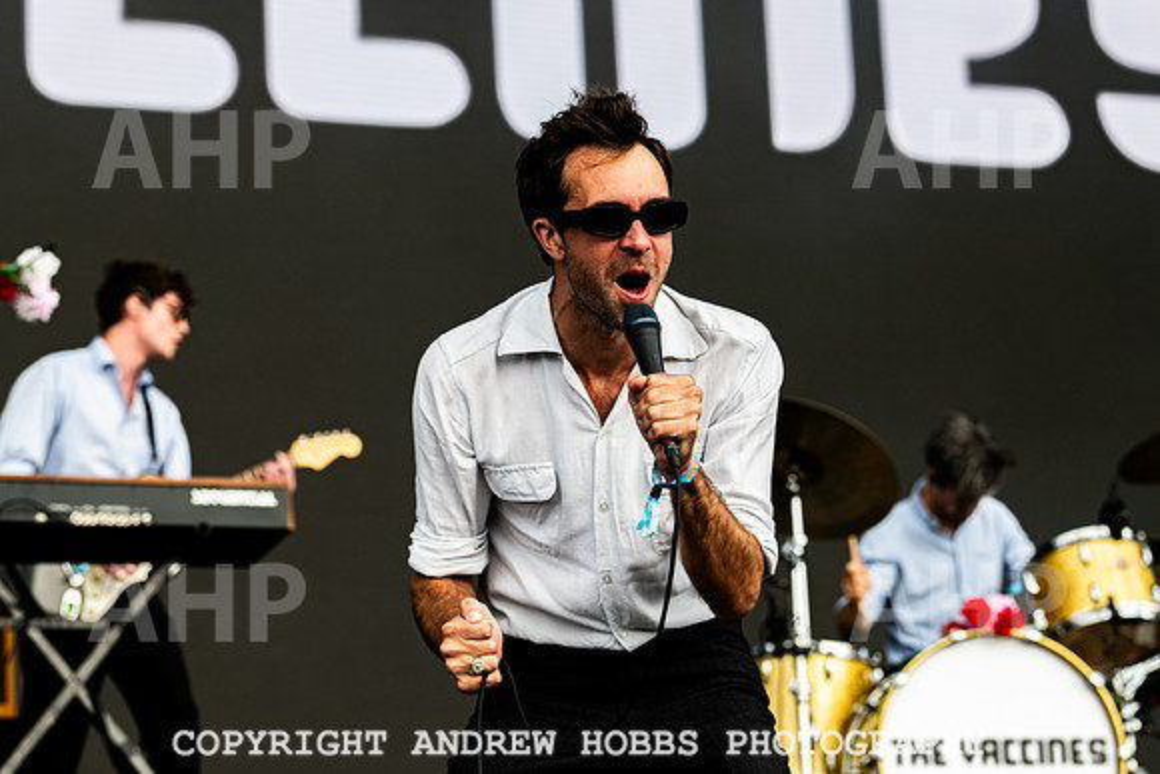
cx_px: 632
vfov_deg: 11.6
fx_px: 3809
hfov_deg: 17.3
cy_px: 352
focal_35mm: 118
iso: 250
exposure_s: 1/1250
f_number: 5
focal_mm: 102
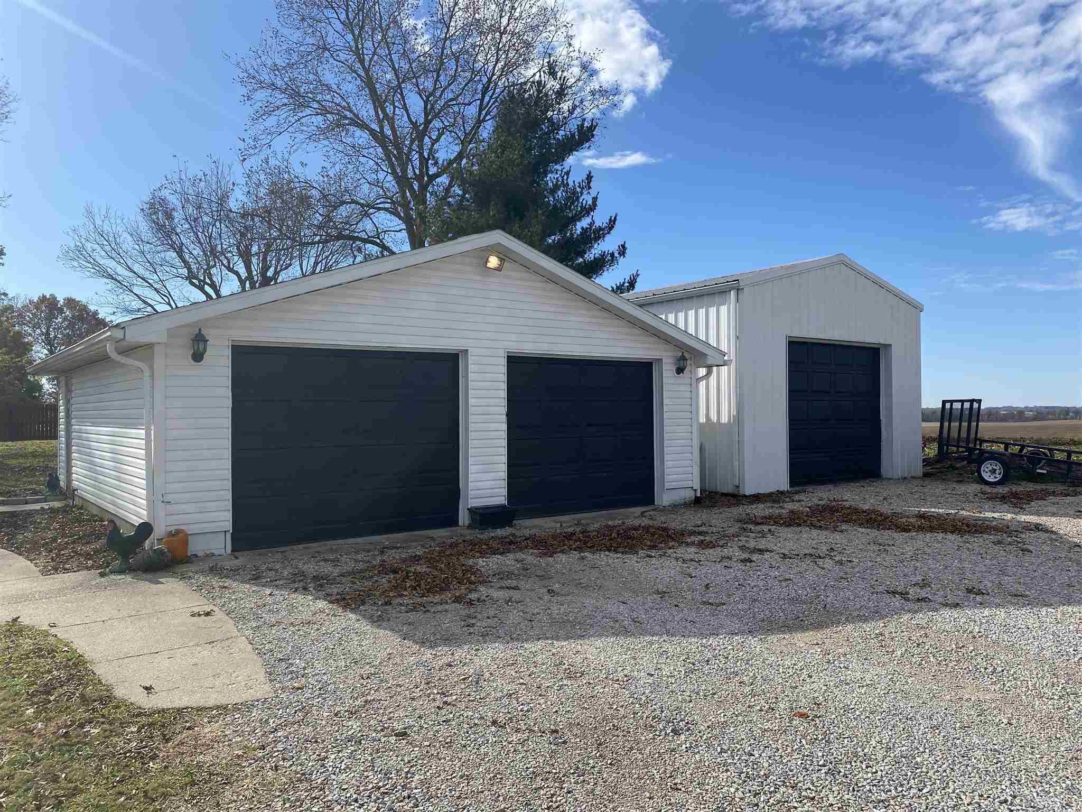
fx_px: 813
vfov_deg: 53.1
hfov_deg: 67.3
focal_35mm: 26
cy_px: 406
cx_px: 541
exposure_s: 1/3497
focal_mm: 4.25
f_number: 1.8
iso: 32
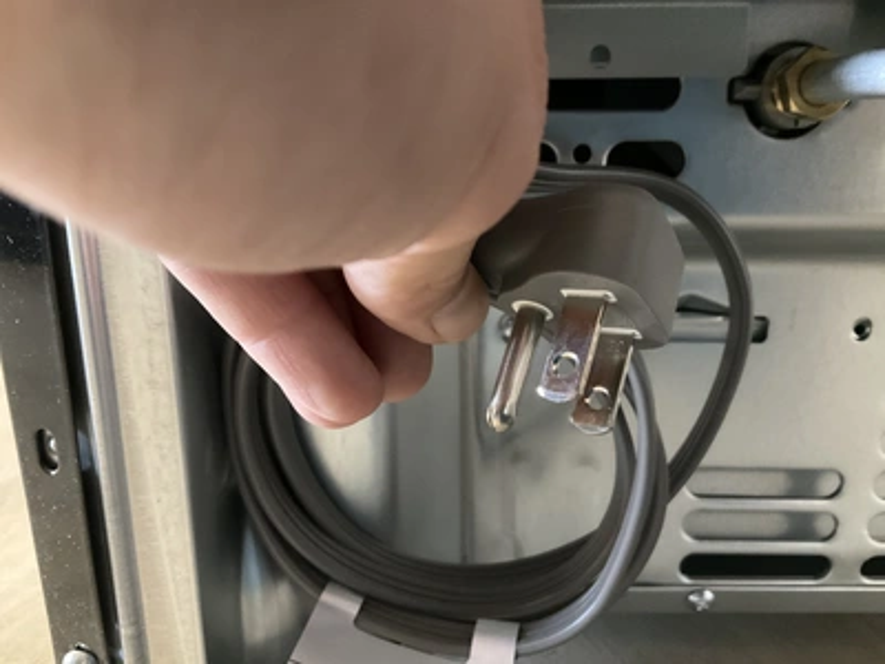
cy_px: 332
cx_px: 442
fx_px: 741
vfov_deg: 48.2
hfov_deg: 61.7
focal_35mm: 29
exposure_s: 1/30
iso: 500
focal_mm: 3
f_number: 1.8
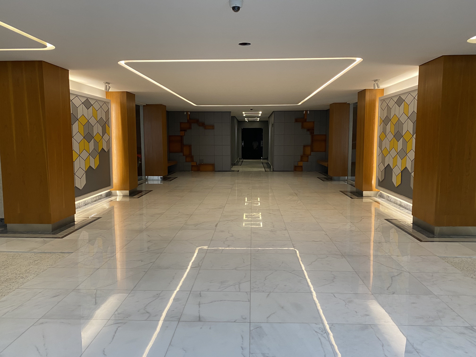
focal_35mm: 26
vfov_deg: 53.1
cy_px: 178
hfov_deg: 67.3
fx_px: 358
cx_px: 238
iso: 125
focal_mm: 4.25
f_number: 1.8
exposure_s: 1/60
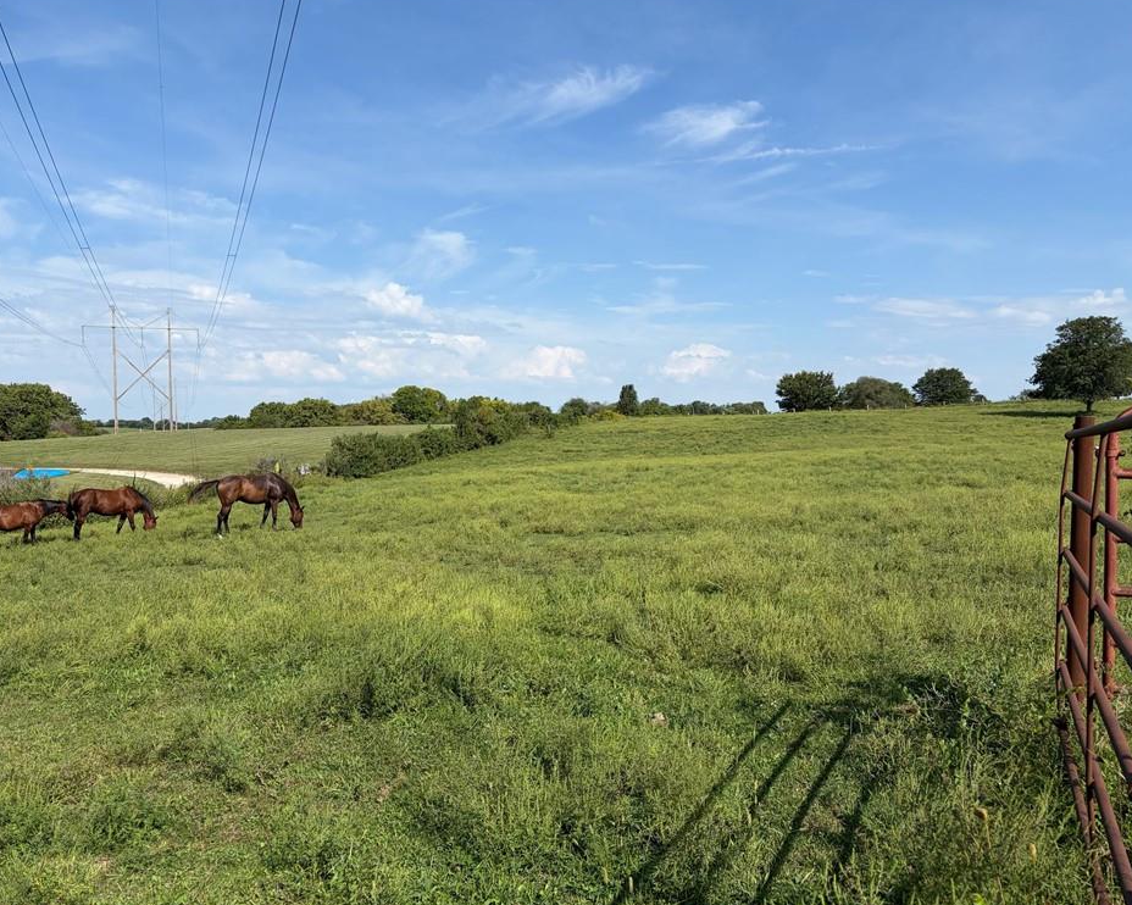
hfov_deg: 62.2
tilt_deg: -1.5
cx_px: 557
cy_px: 454
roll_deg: +0.4
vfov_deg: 51.5
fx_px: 938
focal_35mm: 28
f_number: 1.6
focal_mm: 5.96
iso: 50
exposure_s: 1/4950
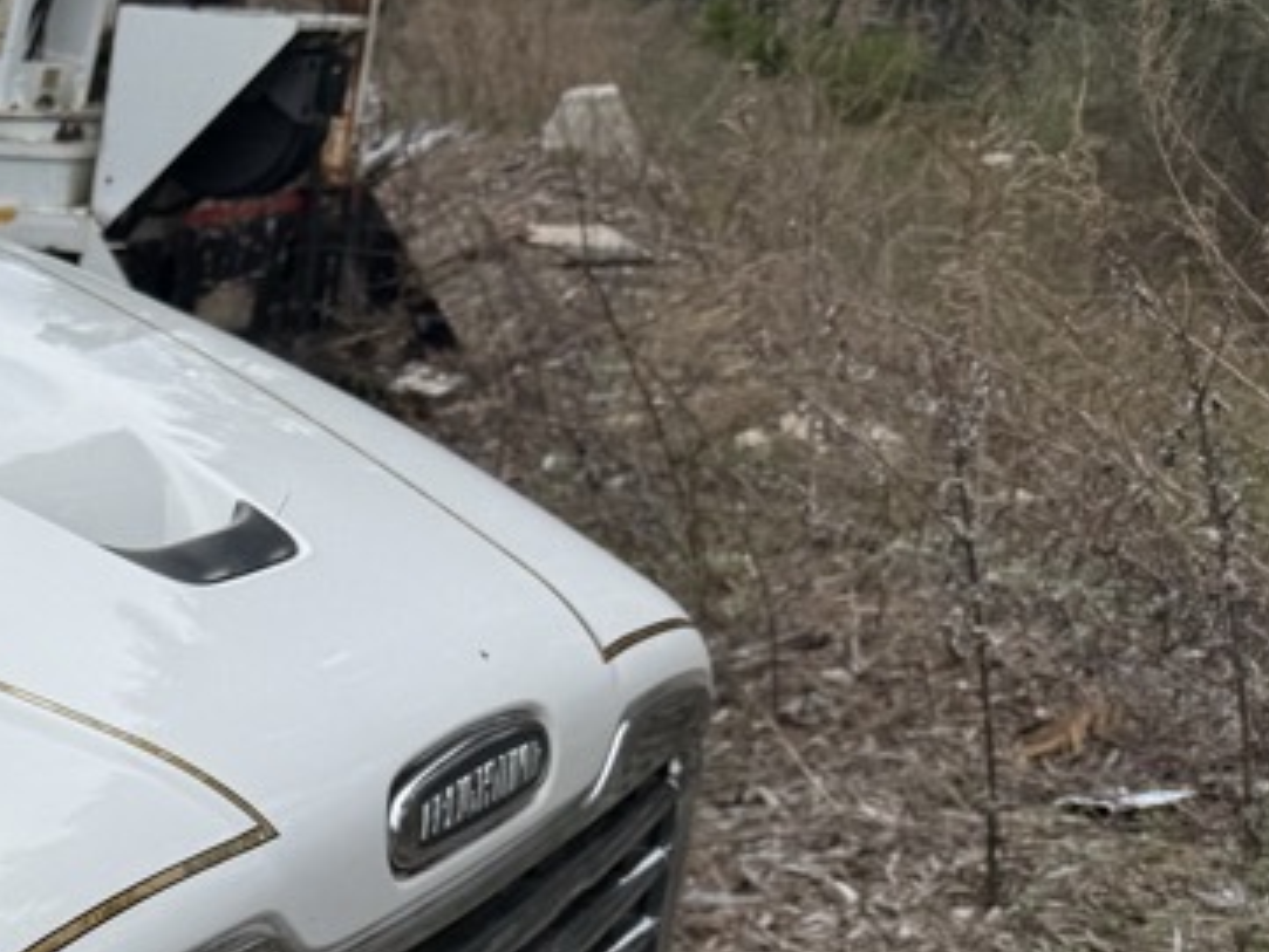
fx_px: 2494
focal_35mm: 68
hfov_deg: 24.1
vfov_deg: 20.3
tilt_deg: -24.3
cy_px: 1142
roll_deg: +1.5
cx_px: -492
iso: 80
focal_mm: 6.76
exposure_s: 1/5714
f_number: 1.78
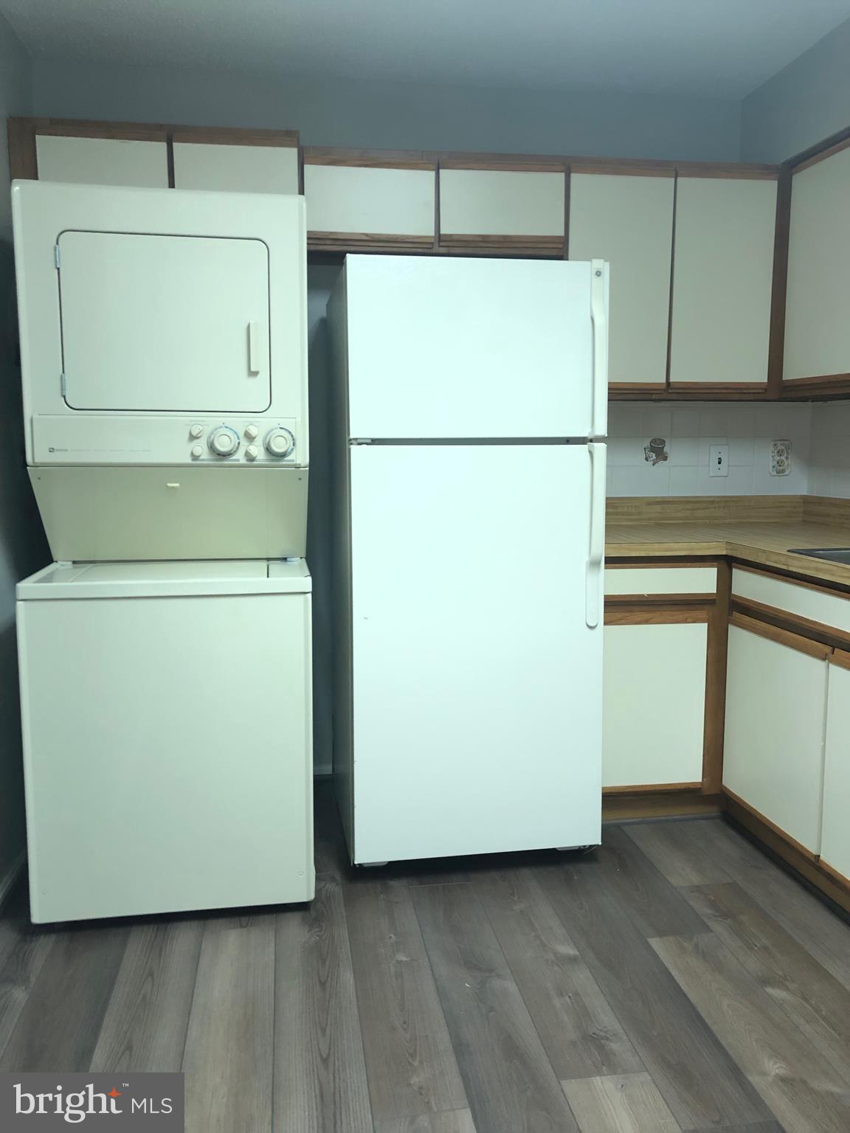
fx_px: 917
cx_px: 425
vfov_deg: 63.4
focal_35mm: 28
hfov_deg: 49.7
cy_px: 566
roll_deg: +0.5
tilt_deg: -5.9
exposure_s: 1/15
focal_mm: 4
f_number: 1.8
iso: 50
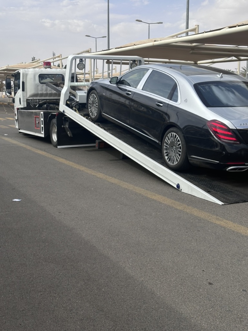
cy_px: 166
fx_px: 459
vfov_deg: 39.7
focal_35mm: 48
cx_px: 124
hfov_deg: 30.3
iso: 64
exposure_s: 1/2809
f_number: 1.78
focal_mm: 6.86
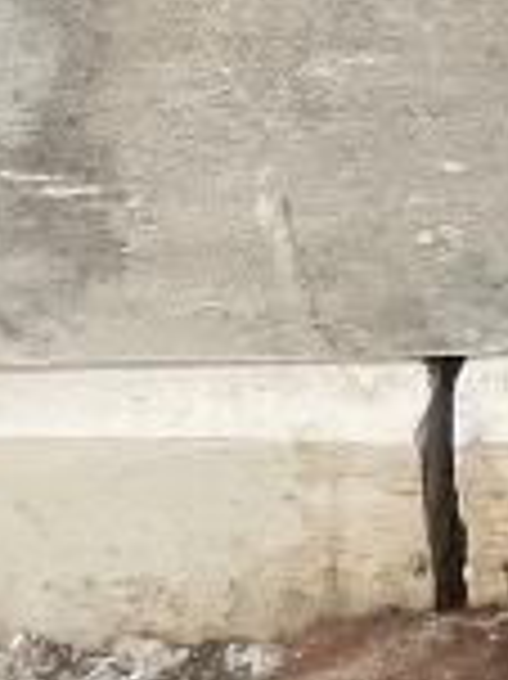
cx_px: 1461
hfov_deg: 6.2
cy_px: -1265
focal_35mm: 223
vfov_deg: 7.8
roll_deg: +1.6
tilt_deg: -16.5
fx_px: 4370
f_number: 1.8
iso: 25
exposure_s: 1/222
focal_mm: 3.99
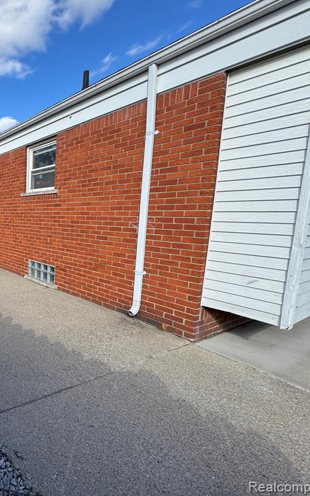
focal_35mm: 20
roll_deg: -1.6
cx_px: -20
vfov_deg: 85.1
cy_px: 247
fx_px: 270
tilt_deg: -6.3
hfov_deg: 46.5
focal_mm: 2.22
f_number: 2.2
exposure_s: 1/1006
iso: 40
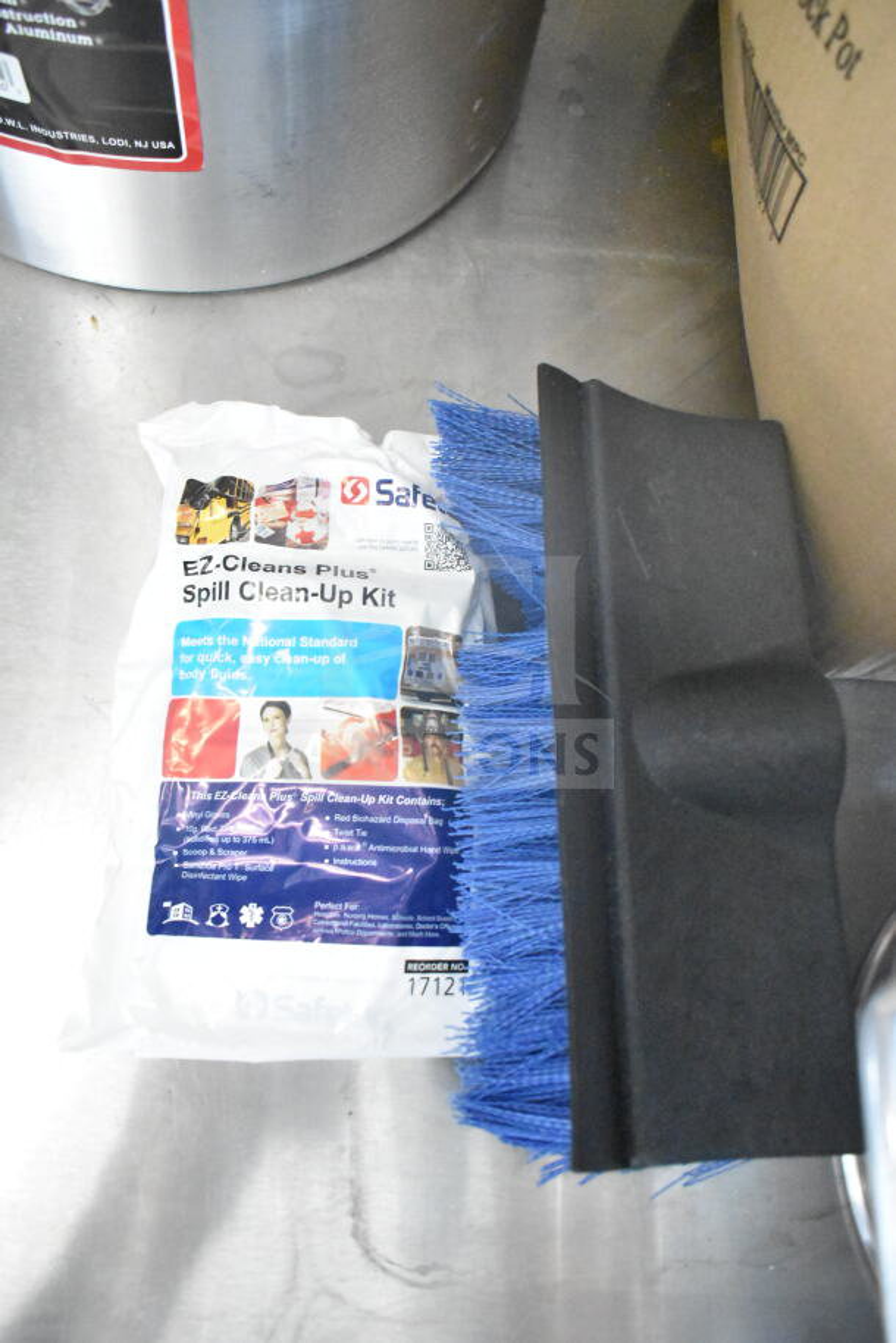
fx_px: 1119
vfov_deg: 61.9
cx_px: 448
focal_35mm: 30
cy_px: 672
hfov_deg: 43.6
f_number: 3.8
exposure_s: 1/30
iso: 14400
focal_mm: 20
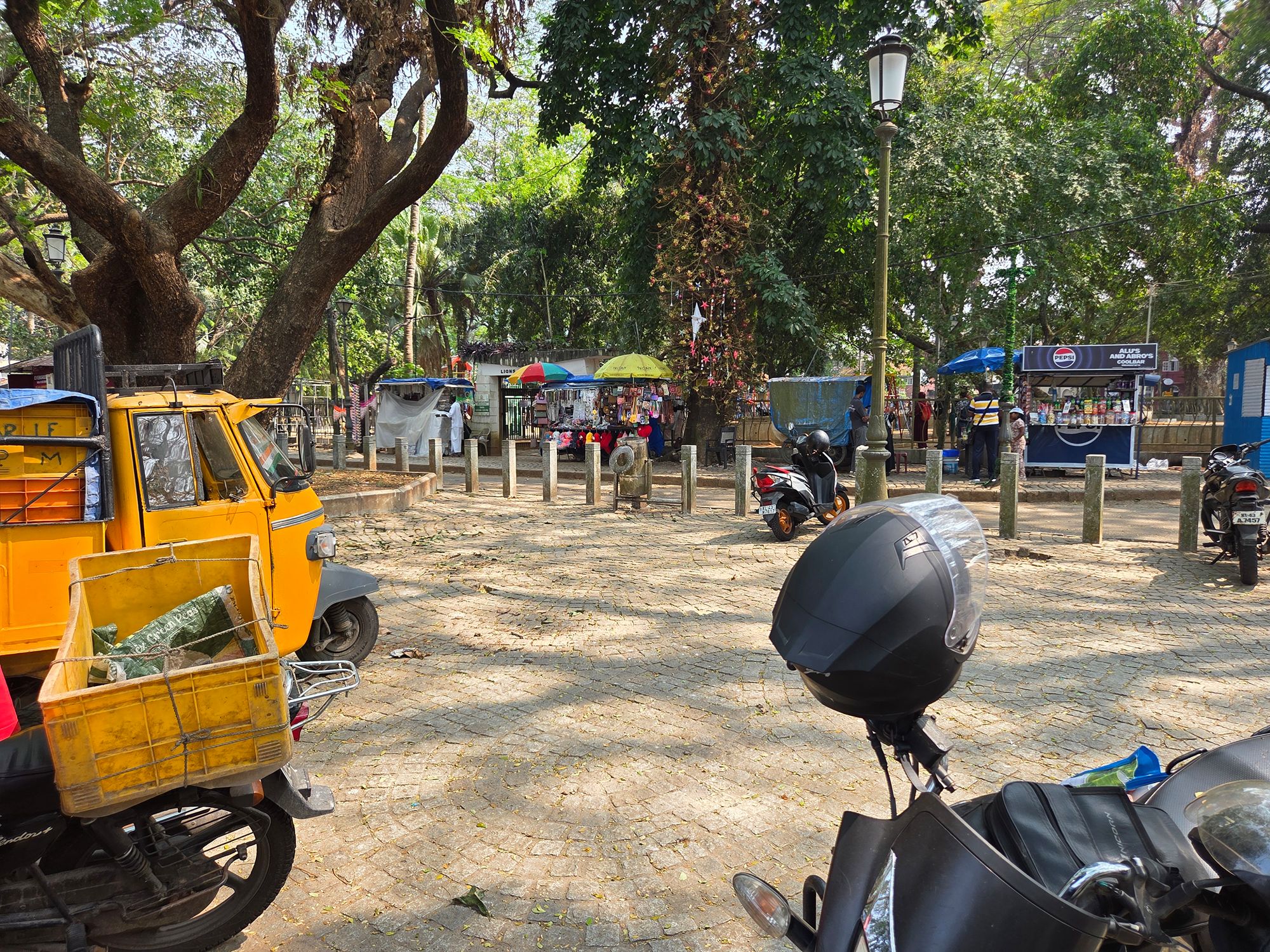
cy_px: 476
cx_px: 635
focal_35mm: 23
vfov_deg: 58.9
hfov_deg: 73.9
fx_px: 844
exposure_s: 1/619
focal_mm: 5.4
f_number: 1.8
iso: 80
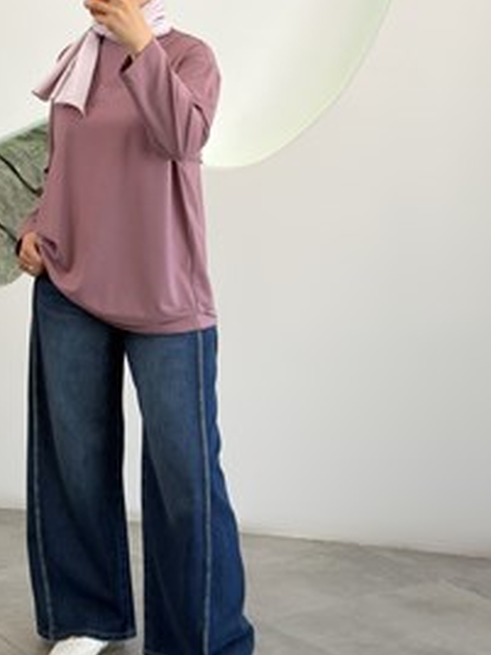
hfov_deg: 19.8
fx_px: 1400
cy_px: 202
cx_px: 132
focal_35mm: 74
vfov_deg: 26.1
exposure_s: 1/166
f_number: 1.78
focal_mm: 6.76
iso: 50
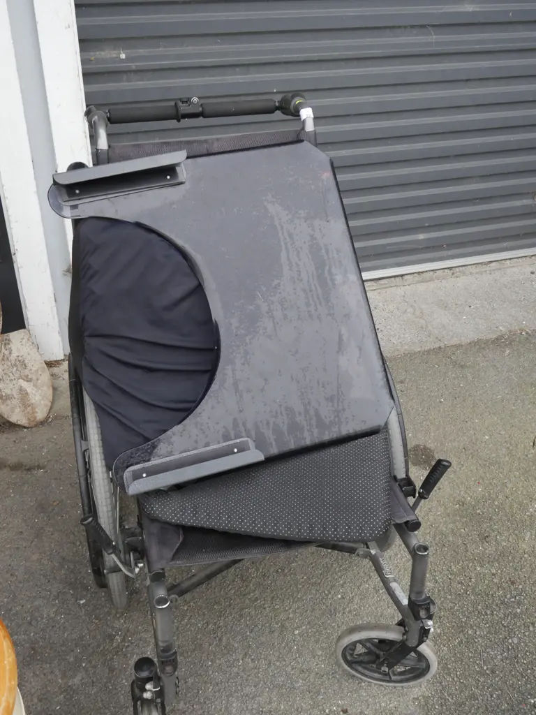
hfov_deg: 39.7
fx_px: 743
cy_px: 358
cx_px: 268
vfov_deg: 51.4
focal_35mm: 36
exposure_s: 1/60
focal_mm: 18
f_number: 5
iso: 640
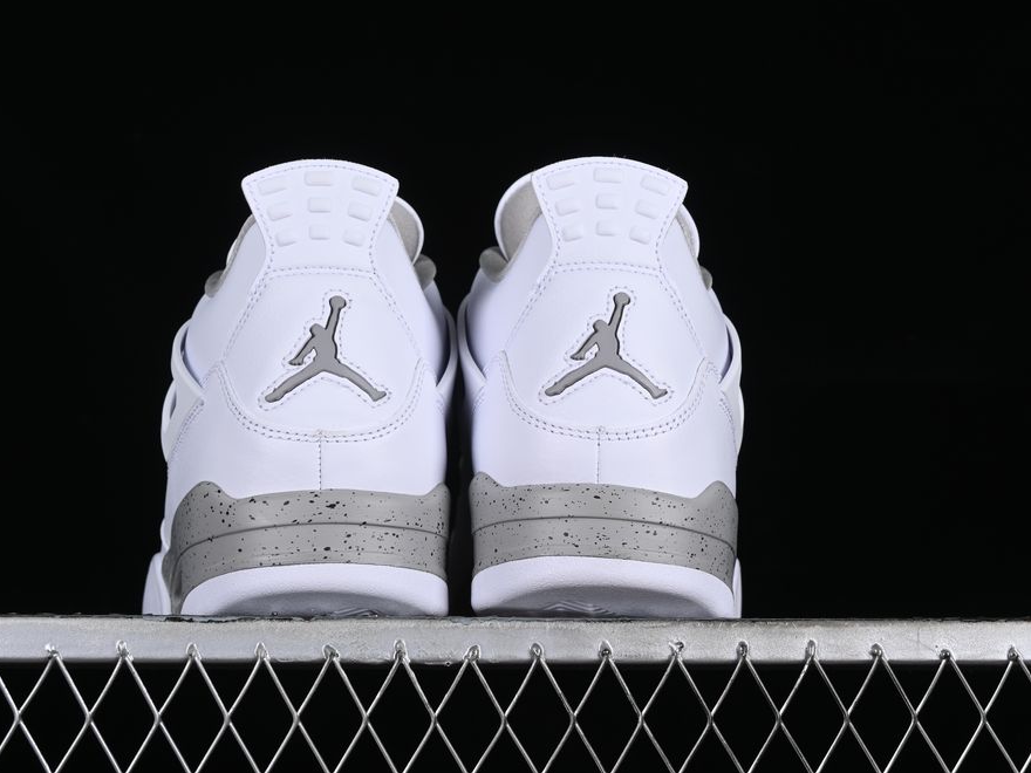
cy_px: 384
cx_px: 448
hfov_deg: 23.8
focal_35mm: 82
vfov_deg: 18.0
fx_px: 2442
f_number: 9
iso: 160
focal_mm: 50
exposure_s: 1/80
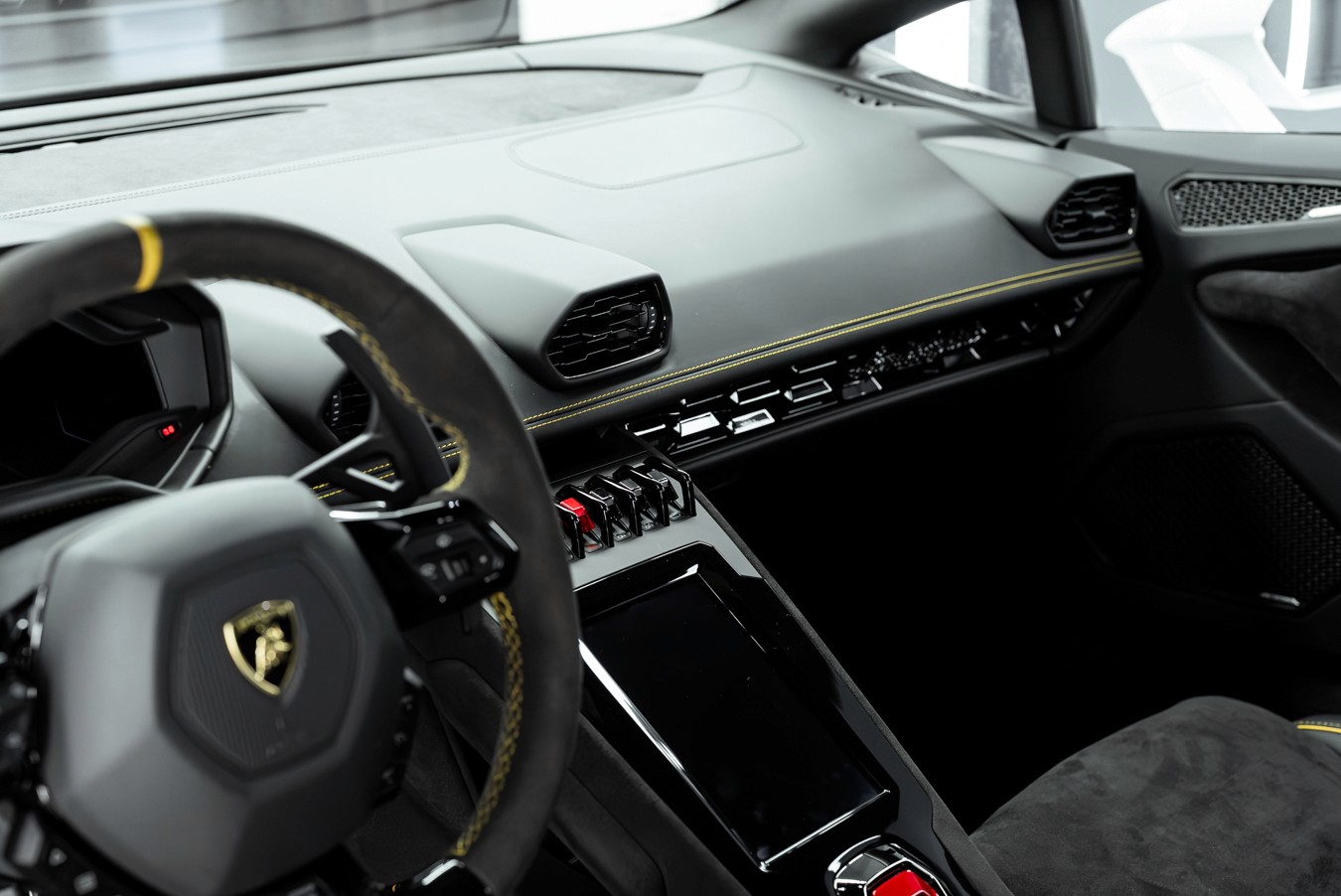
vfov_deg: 27.0
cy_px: 448
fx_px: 1864
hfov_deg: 39.6
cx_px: 670
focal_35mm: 50
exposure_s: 1/250
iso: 8000
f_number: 3.5
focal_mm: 50
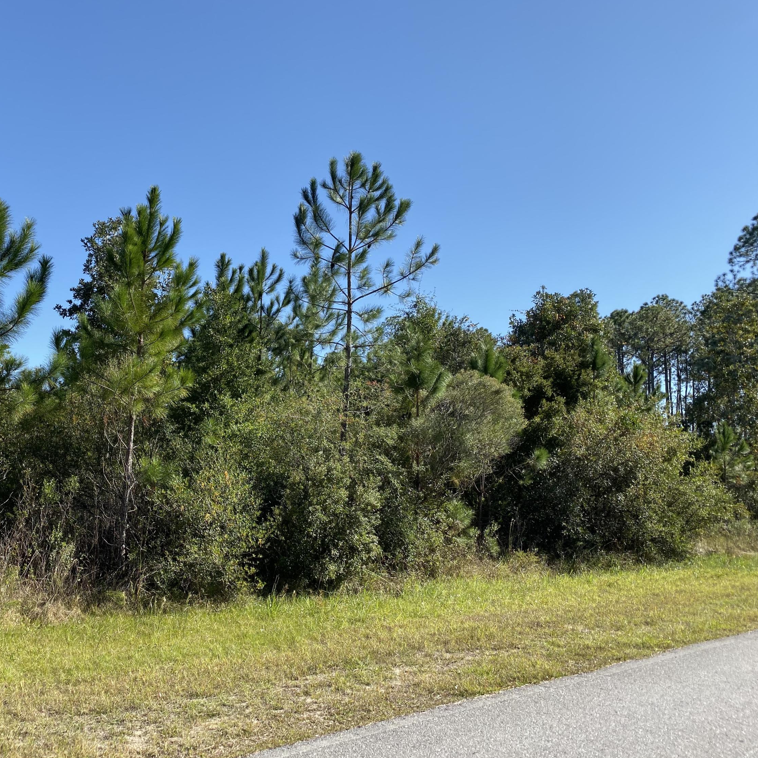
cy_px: 382
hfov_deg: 51.6
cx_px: 254
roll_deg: -3.1
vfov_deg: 52.5
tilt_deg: +6.5
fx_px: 768
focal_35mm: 31
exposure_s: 1/1838
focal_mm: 4.25
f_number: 1.8
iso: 32
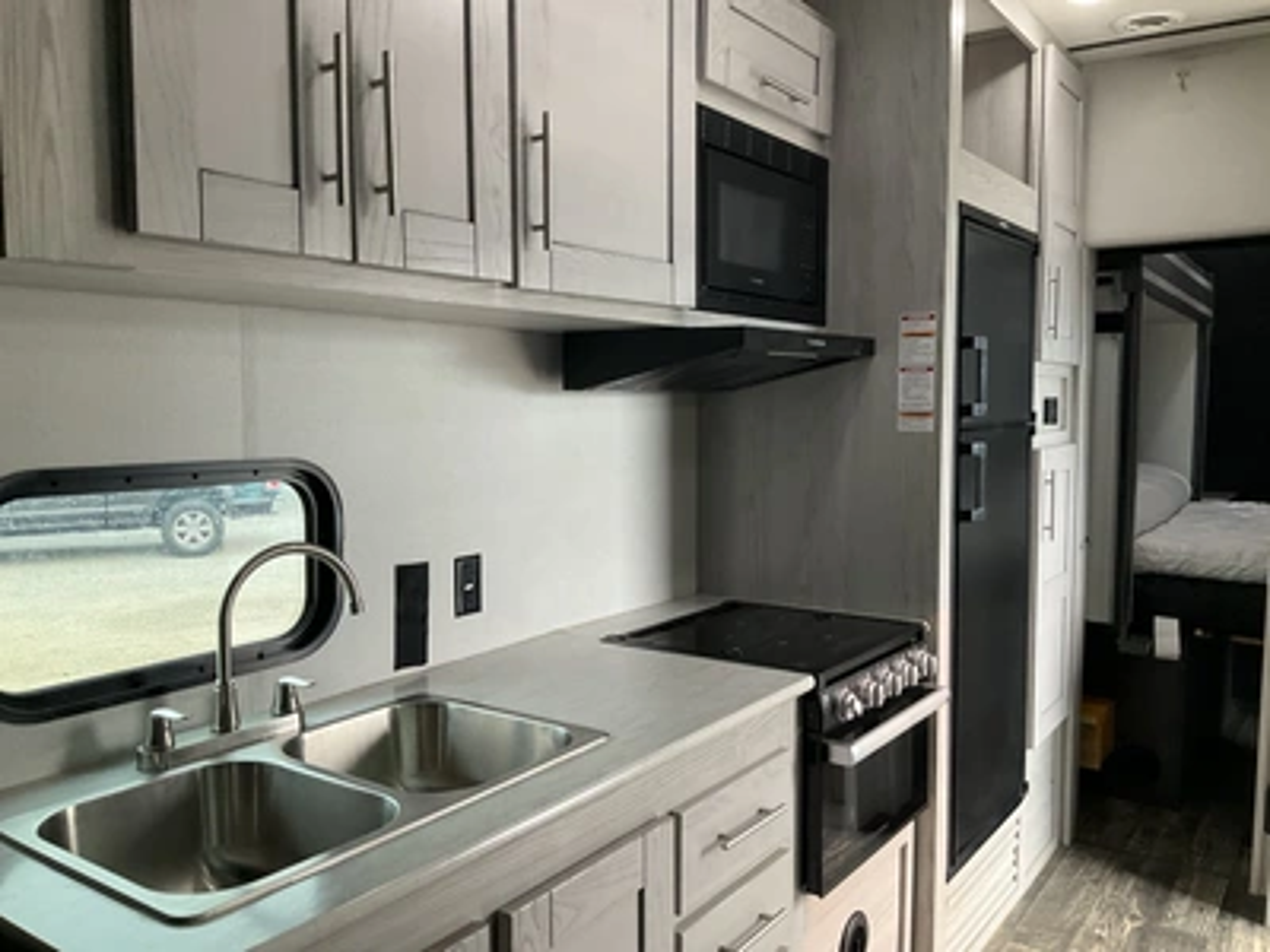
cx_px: 635
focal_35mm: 29
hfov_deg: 61.7
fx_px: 1064
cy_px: 476
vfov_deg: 48.2
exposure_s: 1/60
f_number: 1.8
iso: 100
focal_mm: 3
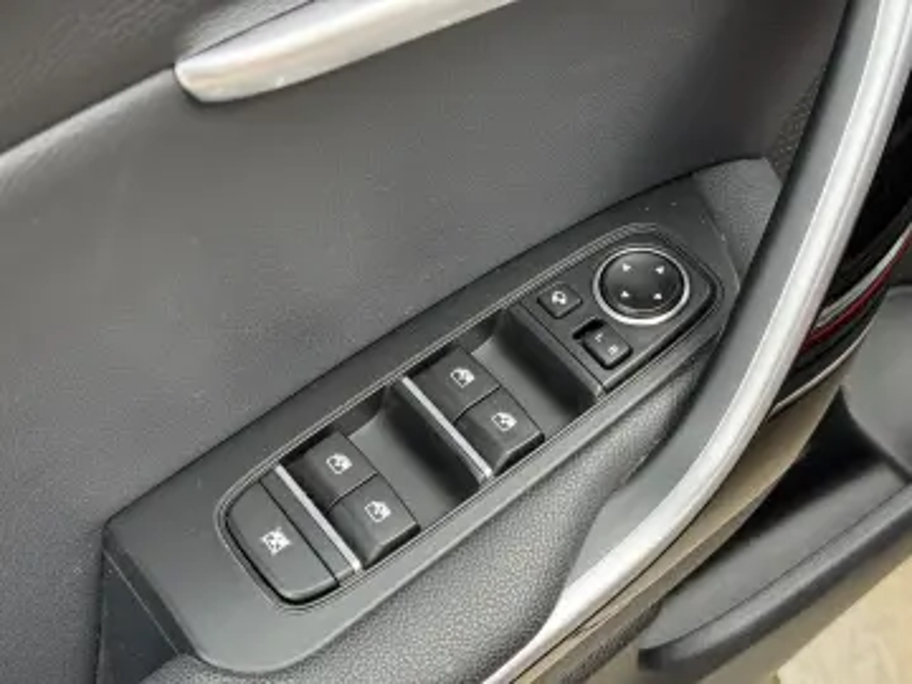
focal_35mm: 48
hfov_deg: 39.7
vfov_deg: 30.3
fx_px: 1265
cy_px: 342
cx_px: 456
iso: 100
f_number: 1.78
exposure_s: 1/242
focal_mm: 6.76
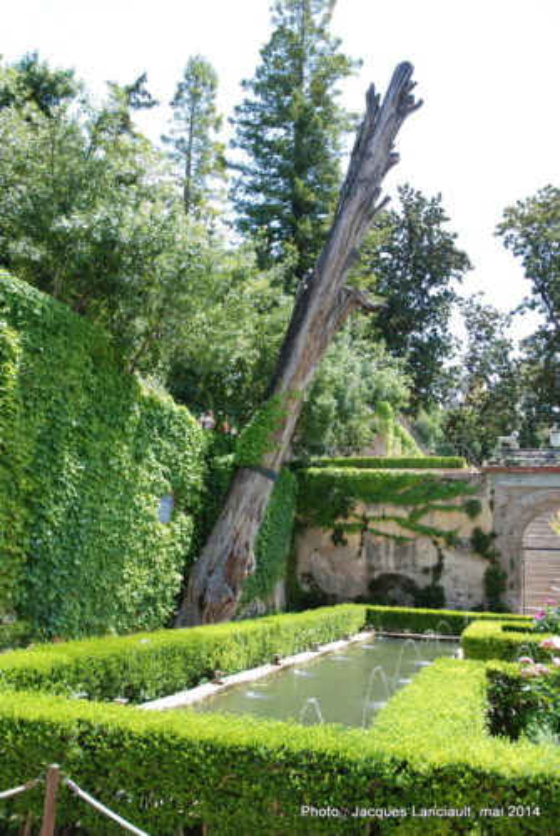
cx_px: 280
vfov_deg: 57.2
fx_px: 767
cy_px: 418
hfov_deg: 40.1
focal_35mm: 33
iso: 100
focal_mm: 22
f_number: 5.6
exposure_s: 1/125
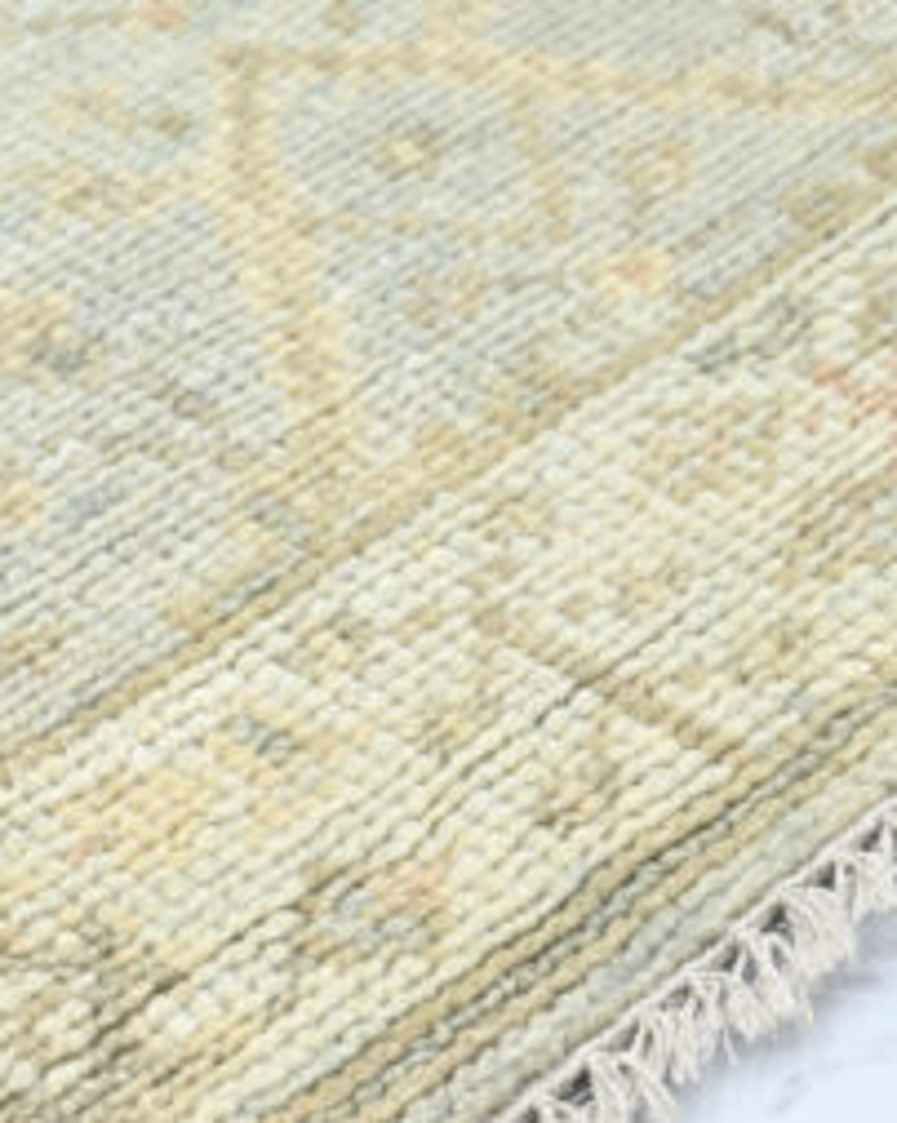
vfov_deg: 12.4
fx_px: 5183
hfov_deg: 9.9
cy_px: 750
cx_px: 120
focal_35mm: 156
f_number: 5
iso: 125
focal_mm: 70
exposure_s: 1/25
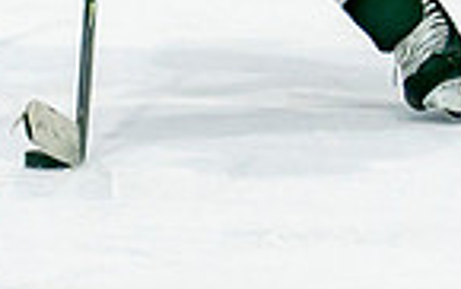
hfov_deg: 2.6
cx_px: 216
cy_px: -236
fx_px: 10352
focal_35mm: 823
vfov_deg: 1.6
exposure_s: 1/640
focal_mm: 70
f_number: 3.2
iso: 400
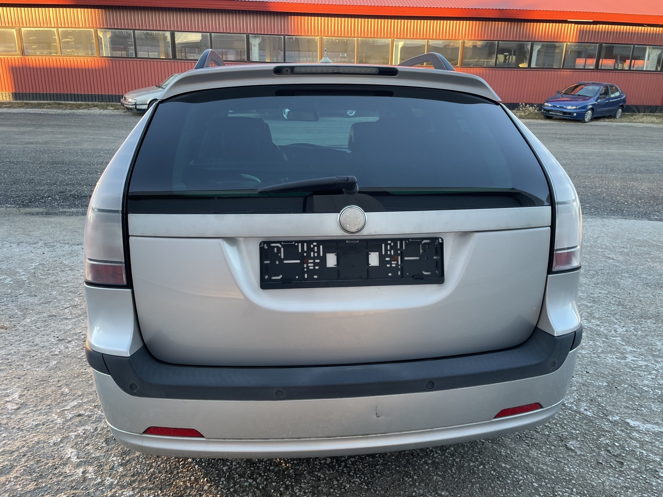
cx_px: 332
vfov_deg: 53.1
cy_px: 248
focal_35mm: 26
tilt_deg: -19.8
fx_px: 498
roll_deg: -0.1
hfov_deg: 67.3
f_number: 1.6
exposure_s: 1/121
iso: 64
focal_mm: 4.2
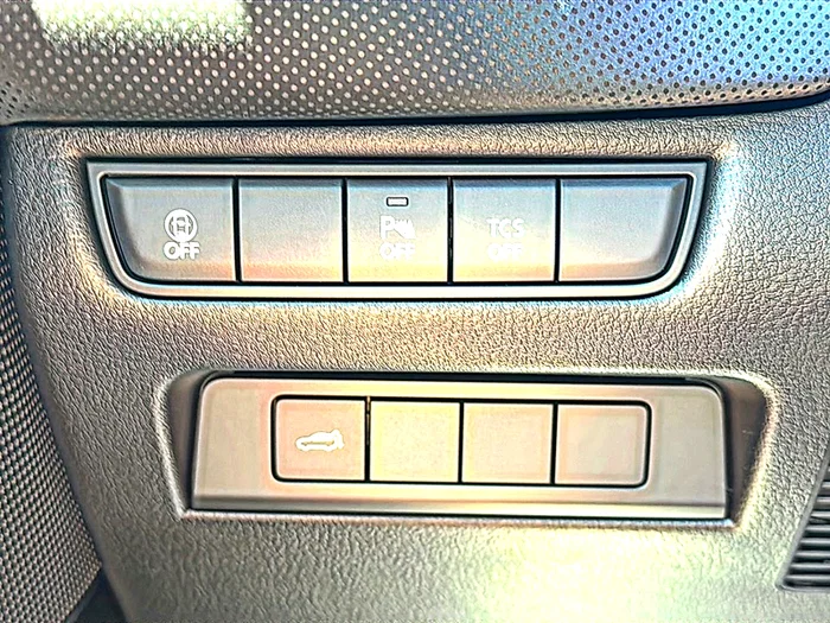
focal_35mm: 42
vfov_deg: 34.3
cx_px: 415
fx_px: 1007
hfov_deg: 44.8
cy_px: 312
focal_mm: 6.86
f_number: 1.78
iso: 100
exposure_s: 1/40
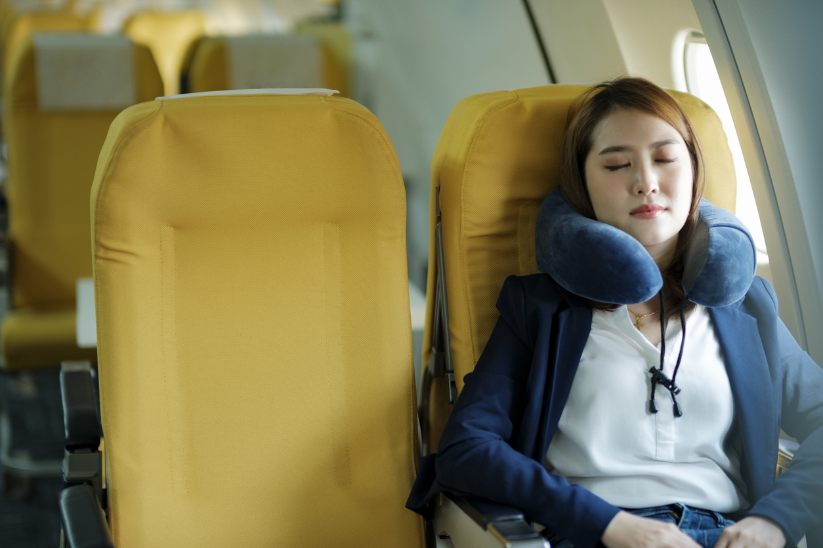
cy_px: 274
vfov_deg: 18.2
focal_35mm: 75
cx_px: 412
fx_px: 1714
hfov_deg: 27.0
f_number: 1.1
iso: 160
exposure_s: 1/250
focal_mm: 50
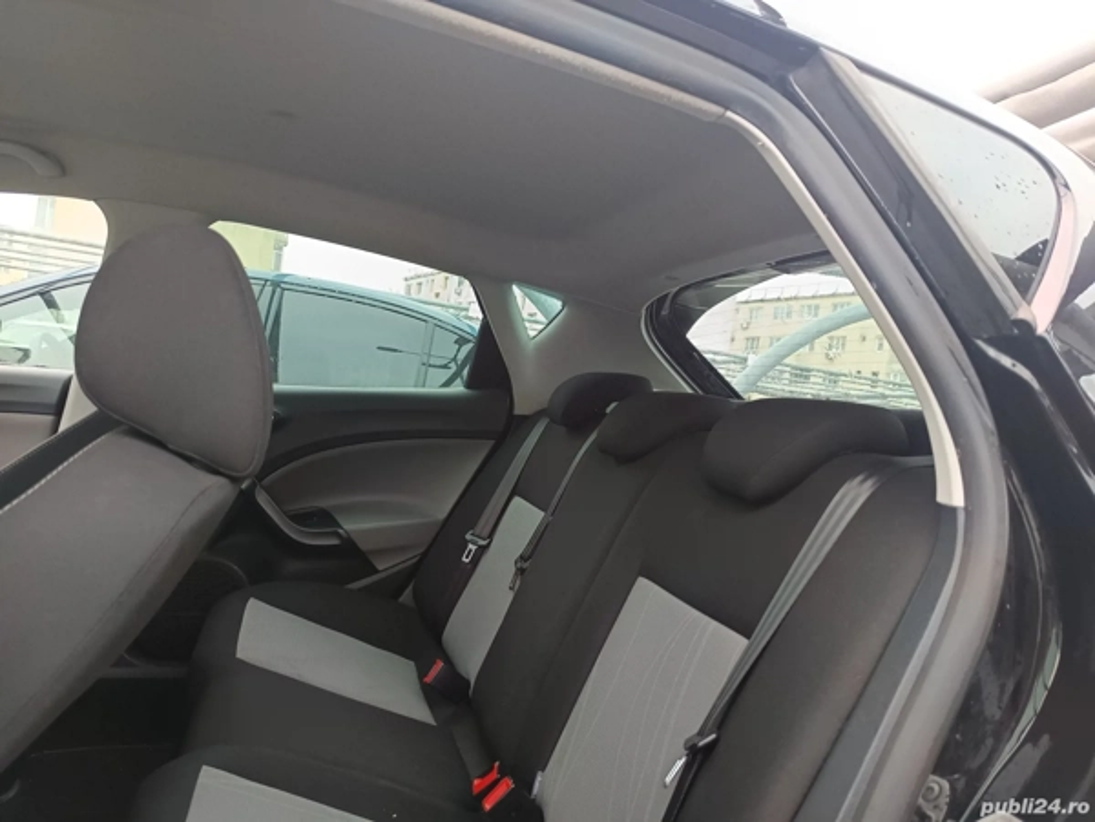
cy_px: 411
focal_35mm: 24
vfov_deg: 56.8
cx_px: 548
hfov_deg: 71.6
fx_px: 759
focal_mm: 5.31
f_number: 1.7
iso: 458
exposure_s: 1/50
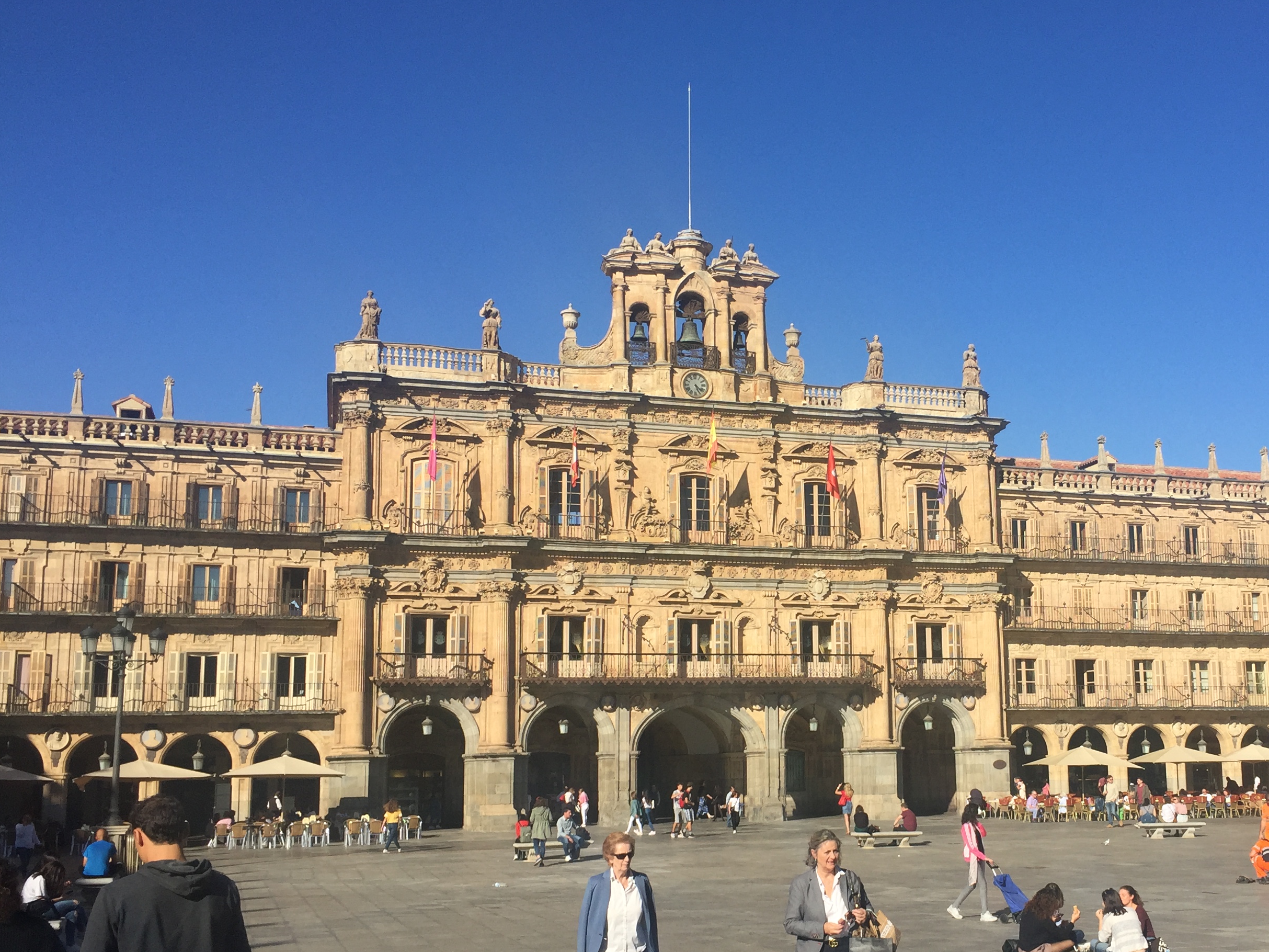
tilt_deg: +8.3
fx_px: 1430
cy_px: 567
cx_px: 839
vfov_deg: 36.7
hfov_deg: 47.1
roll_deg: +0.2
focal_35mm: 39
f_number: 2.2
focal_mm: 4.15
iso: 32
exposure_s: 1/2326
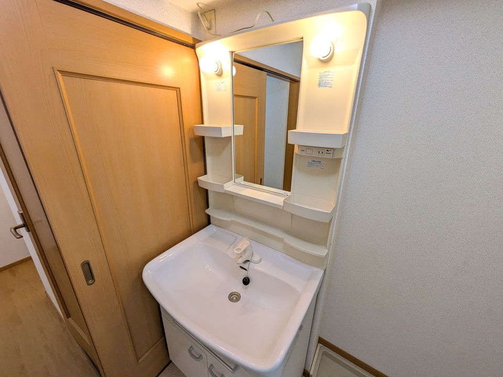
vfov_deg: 85.7
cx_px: 252
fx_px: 203
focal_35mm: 14
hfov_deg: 102.1
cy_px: 188
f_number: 2.2
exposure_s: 1/40
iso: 123
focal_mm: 1.83
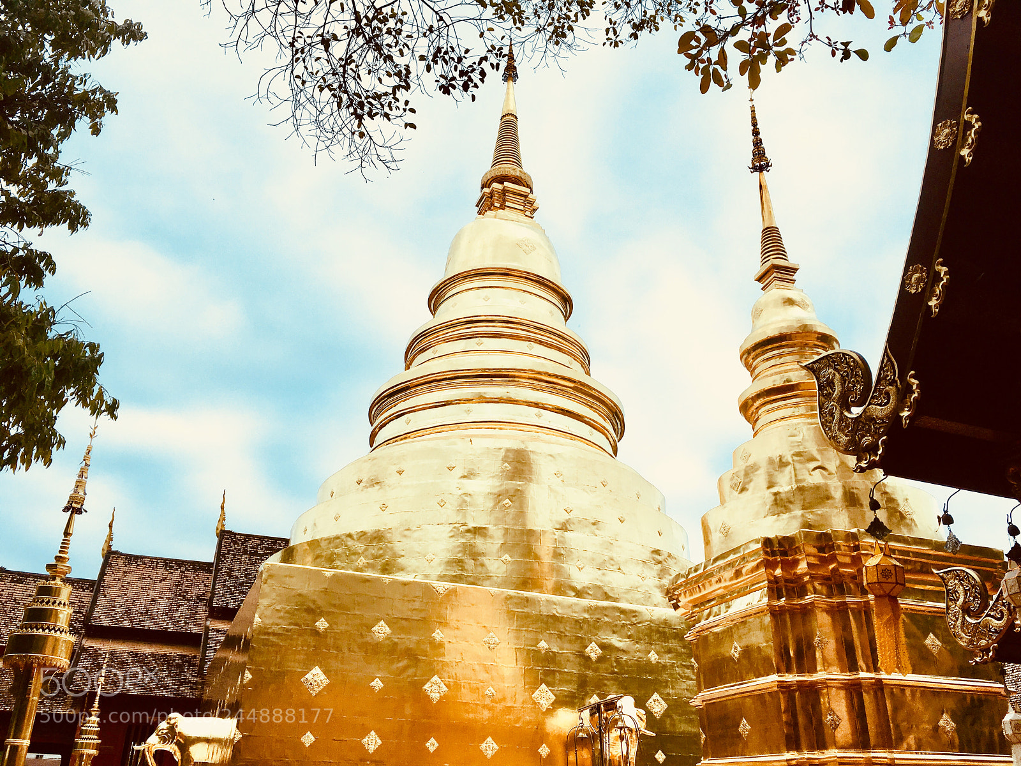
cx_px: 510
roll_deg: -0.9
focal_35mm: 29
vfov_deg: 48.2
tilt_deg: +25.8
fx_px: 855
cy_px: 383
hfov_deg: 61.7
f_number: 2.2
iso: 25
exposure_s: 1/999
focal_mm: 4.15
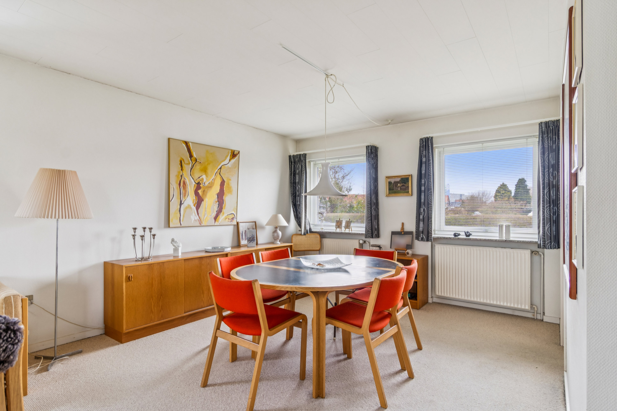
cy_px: 206
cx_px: 308
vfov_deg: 67.4
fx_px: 308
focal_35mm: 18
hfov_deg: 90.0
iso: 200
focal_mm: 12
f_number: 8
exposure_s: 1/1.25
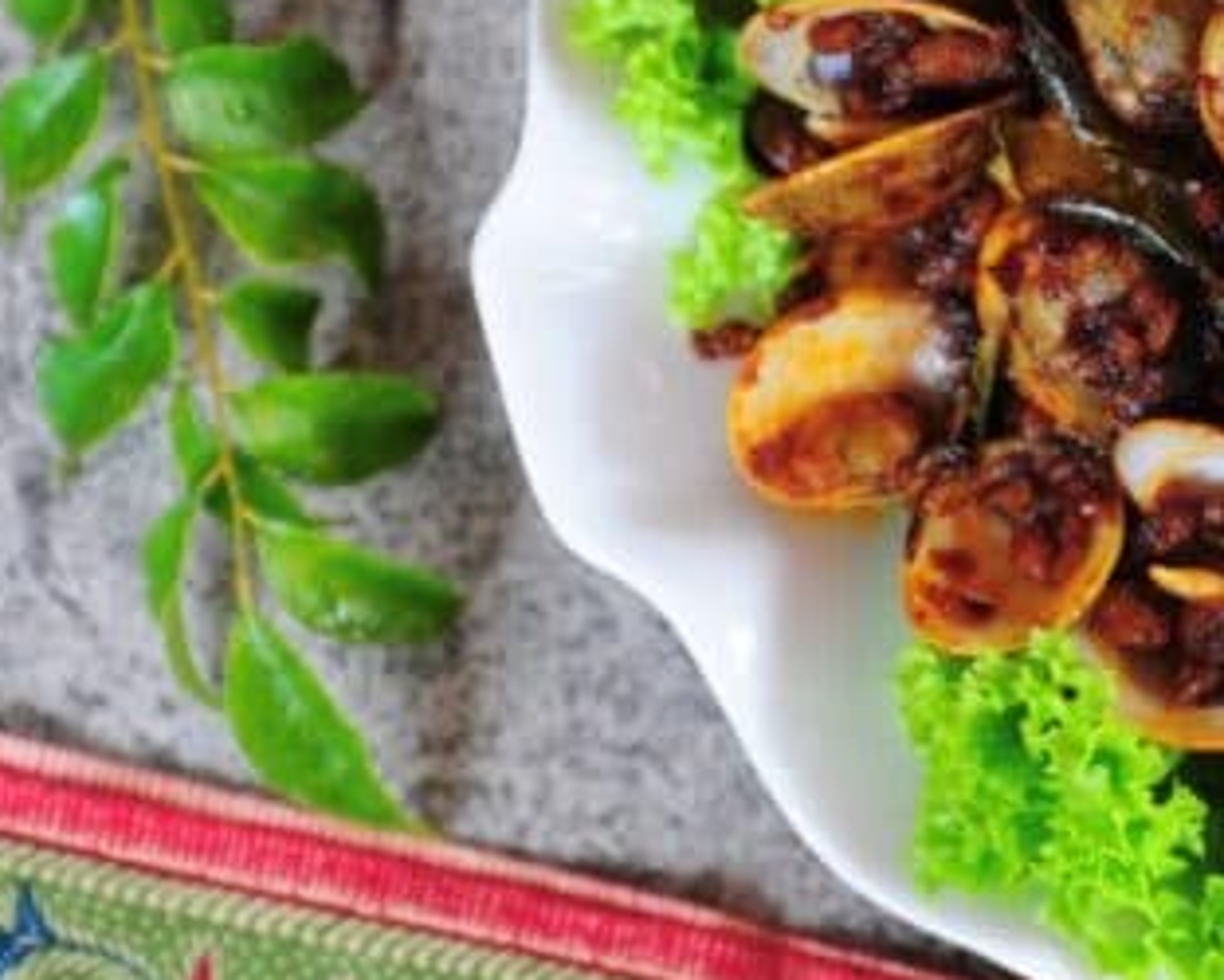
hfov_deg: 14.4
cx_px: 1120
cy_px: 466
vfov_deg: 11.7
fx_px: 4785
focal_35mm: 132
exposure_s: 1/60
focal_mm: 50
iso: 160
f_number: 4
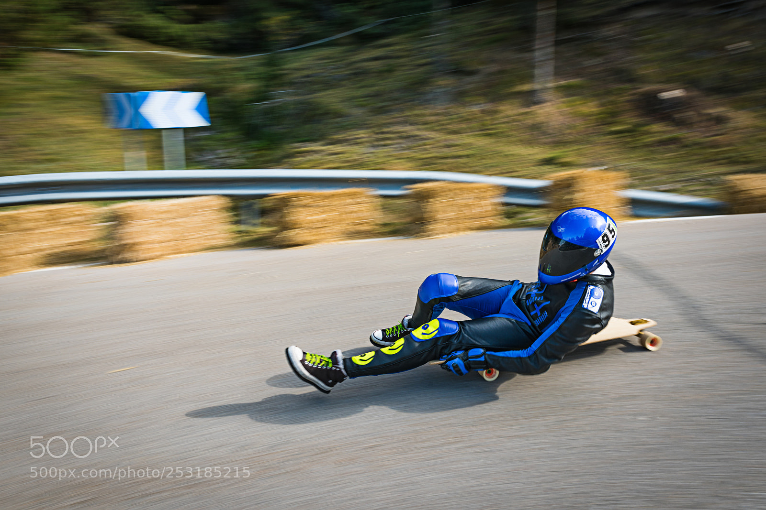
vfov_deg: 53.1
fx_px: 511
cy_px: 255
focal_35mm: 24
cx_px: 383
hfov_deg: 73.7
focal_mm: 24
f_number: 8
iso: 64
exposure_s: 1/125
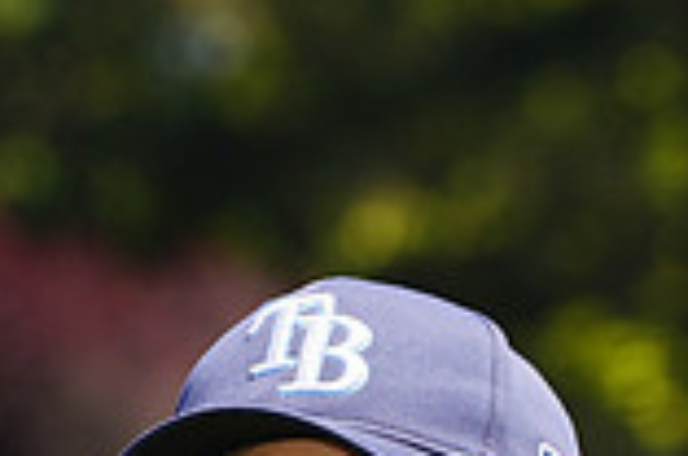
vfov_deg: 1.6
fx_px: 15963
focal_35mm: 837
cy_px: 973
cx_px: 434
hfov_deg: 2.5
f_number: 9
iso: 100
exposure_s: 1/160
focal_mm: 226
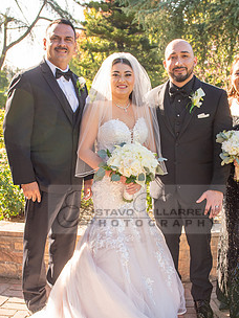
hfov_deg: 22.9
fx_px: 589
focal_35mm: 64
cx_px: 123
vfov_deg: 30.1
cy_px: 203
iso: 200
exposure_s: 1/250
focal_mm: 28
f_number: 5.6
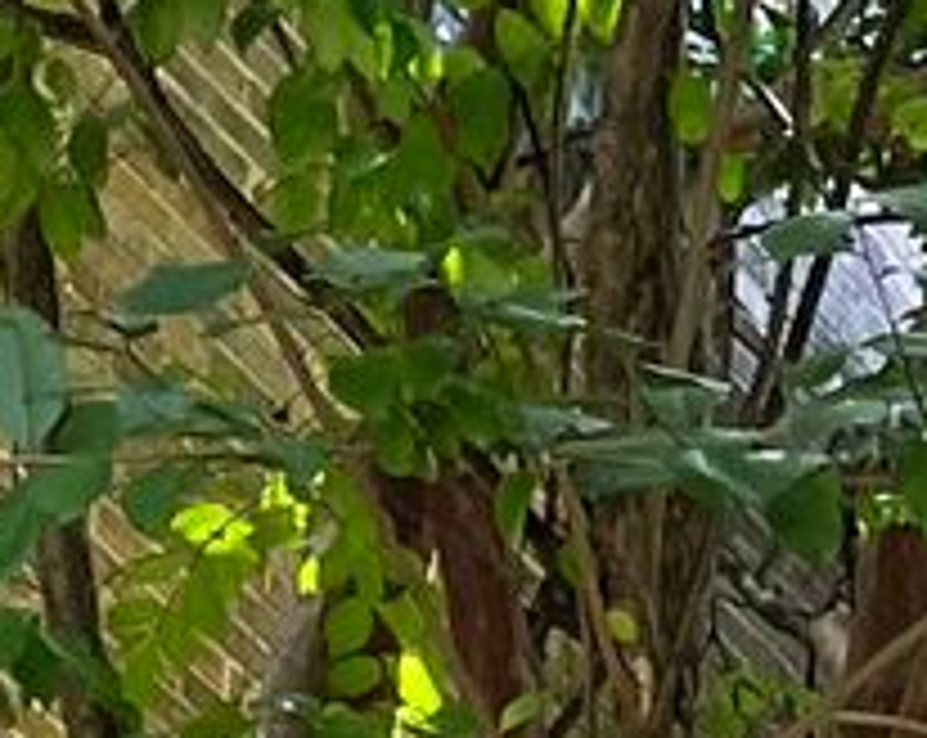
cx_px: 2488
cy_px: 3717
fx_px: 6490
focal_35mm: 237
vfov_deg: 5.1
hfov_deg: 7.5
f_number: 1.6
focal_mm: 5.1
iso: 80
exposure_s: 1/122
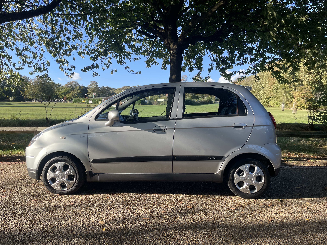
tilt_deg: -0.7
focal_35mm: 26
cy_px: 122
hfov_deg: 67.3
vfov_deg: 53.1
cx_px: 164
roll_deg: -0.2
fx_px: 246
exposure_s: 1/818
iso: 32
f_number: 1.6
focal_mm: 4.2
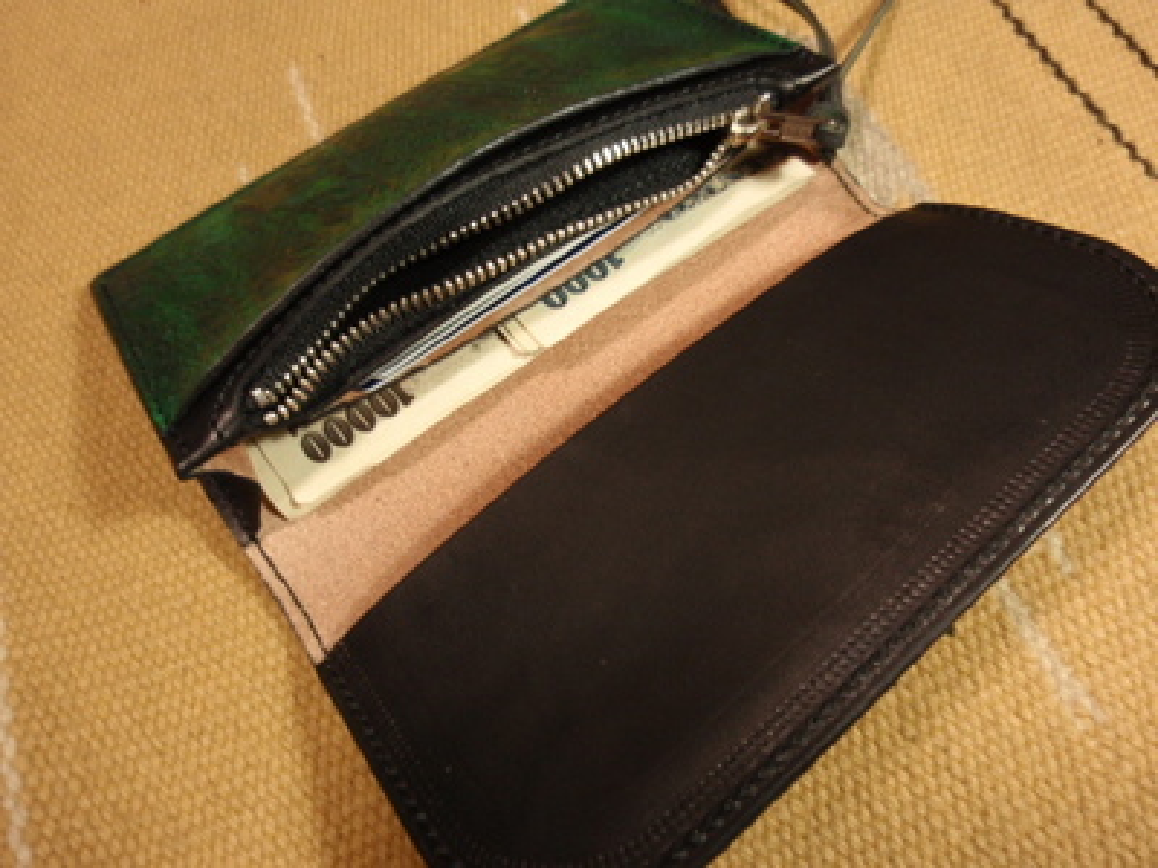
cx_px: 579
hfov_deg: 63.4
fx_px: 937
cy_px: 434
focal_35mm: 28
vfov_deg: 49.7
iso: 200
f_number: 3.2
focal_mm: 5
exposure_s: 1/10
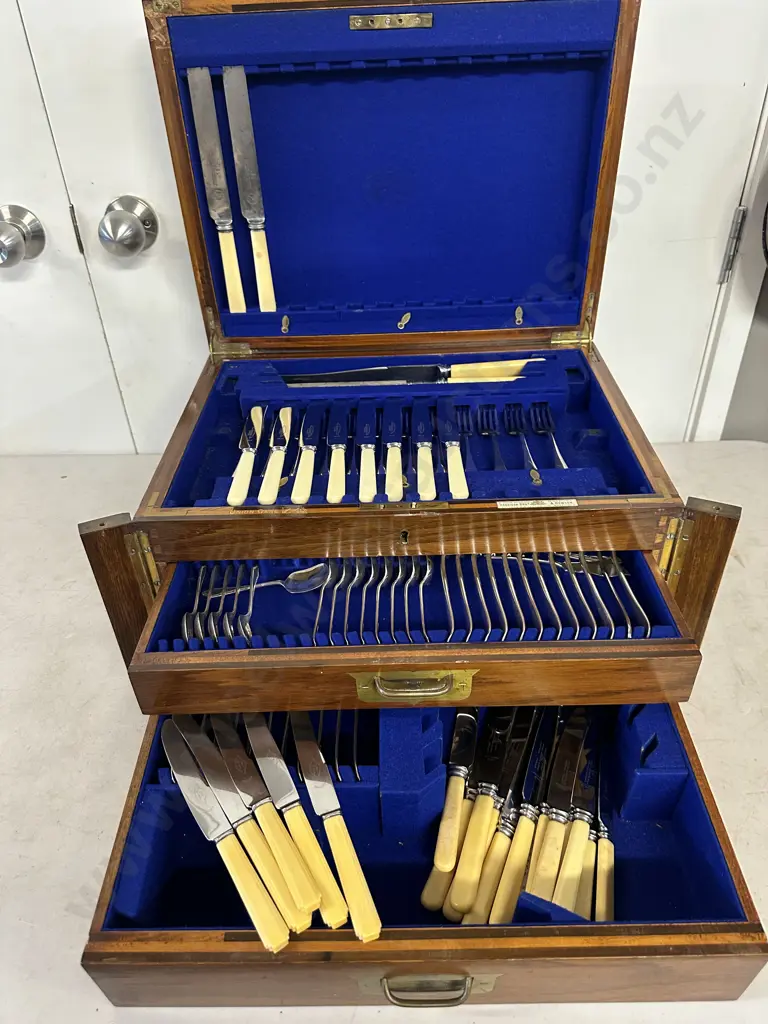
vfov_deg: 71.6
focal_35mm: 24
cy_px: 512
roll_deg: +1.9
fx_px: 710
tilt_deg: -35.8
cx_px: 384
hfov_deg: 56.8
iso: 320
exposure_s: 1/50
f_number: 1.78
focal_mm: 6.86
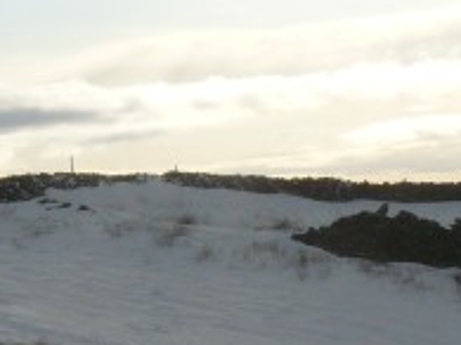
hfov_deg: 13.9
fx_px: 1890
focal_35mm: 142
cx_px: 319
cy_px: 319
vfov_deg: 10.4
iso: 100
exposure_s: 1/400
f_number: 8
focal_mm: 6
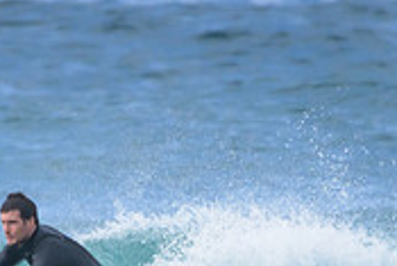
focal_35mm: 3307
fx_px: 36498
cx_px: 82
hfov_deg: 0.6
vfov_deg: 0.4
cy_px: 379
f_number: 11
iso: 1400
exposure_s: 1/2000
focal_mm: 1000
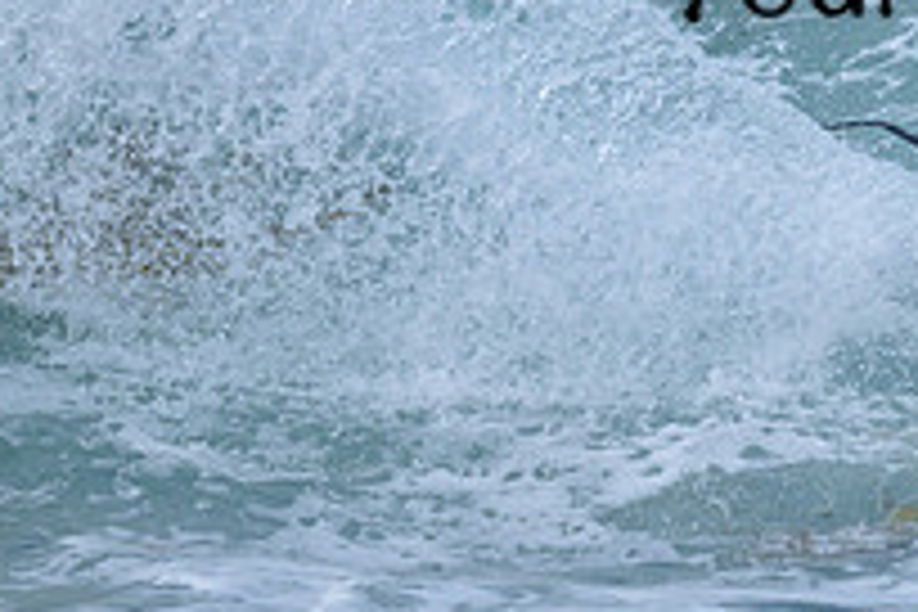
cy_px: -32
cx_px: 1113
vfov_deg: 0.5
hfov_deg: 0.8
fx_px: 64382
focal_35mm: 2525
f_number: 6.3
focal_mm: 800
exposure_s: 1/2000
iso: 360
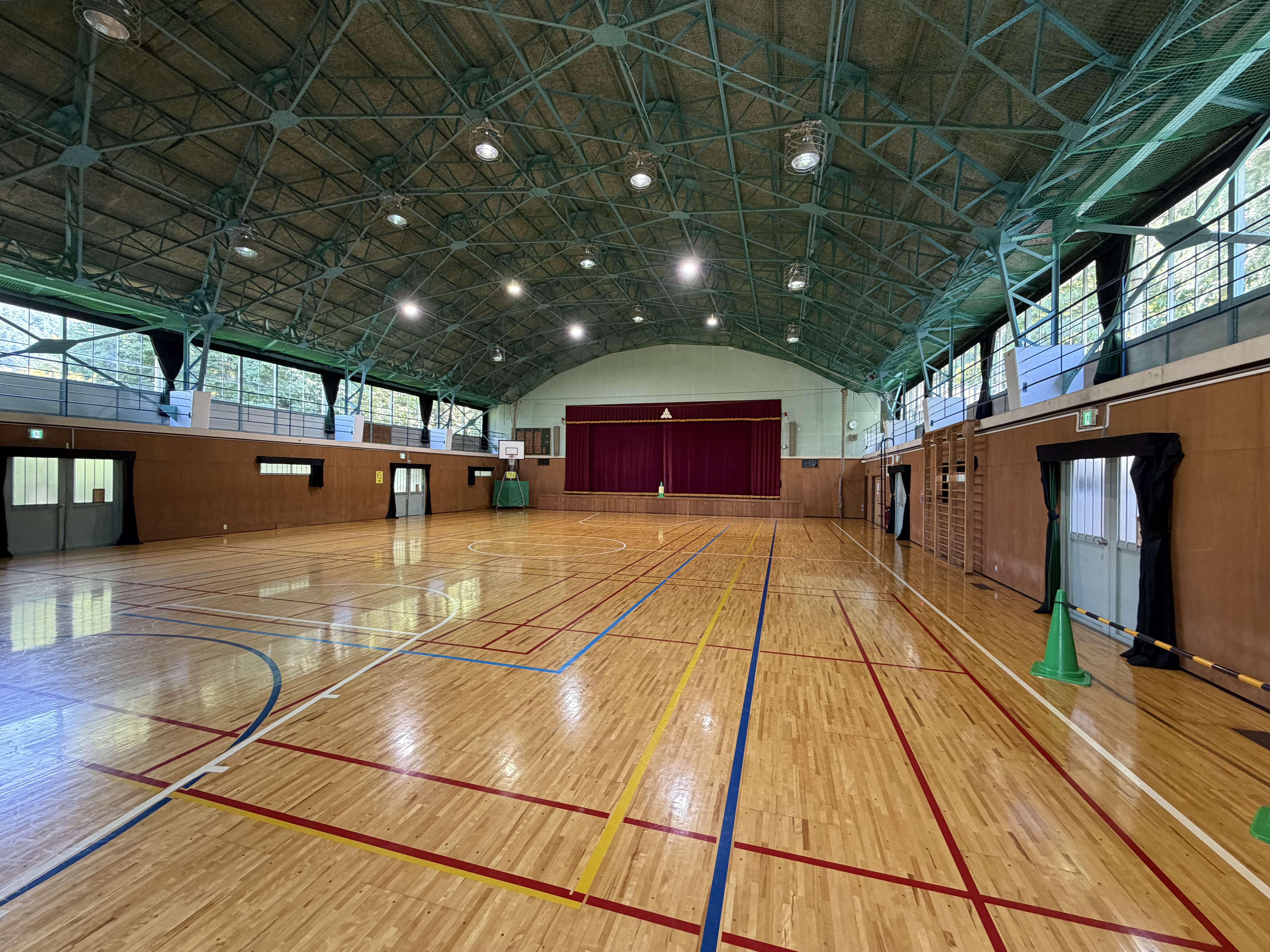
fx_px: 514
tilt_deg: -0.3
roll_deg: -0.7
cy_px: 476
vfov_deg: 85.7
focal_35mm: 14
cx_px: 635
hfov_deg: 102.1
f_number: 2.2
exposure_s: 1/49
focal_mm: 2.22
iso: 250
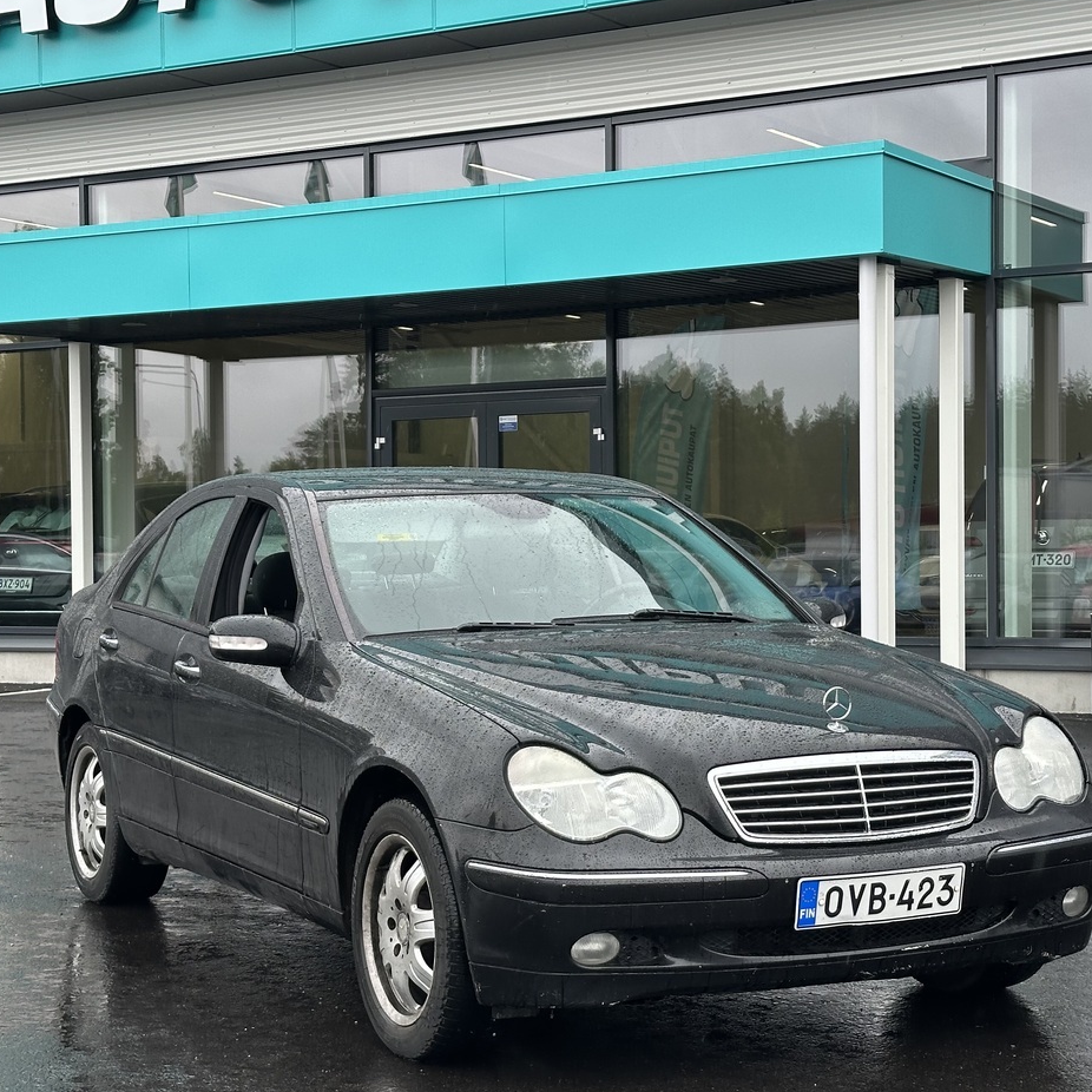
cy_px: 581
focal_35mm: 66
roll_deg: +1.8
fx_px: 2356
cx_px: 571
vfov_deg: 26.1
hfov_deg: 26.1
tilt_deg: +1.0
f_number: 1.78
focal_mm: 6.86
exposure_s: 1/489
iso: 64
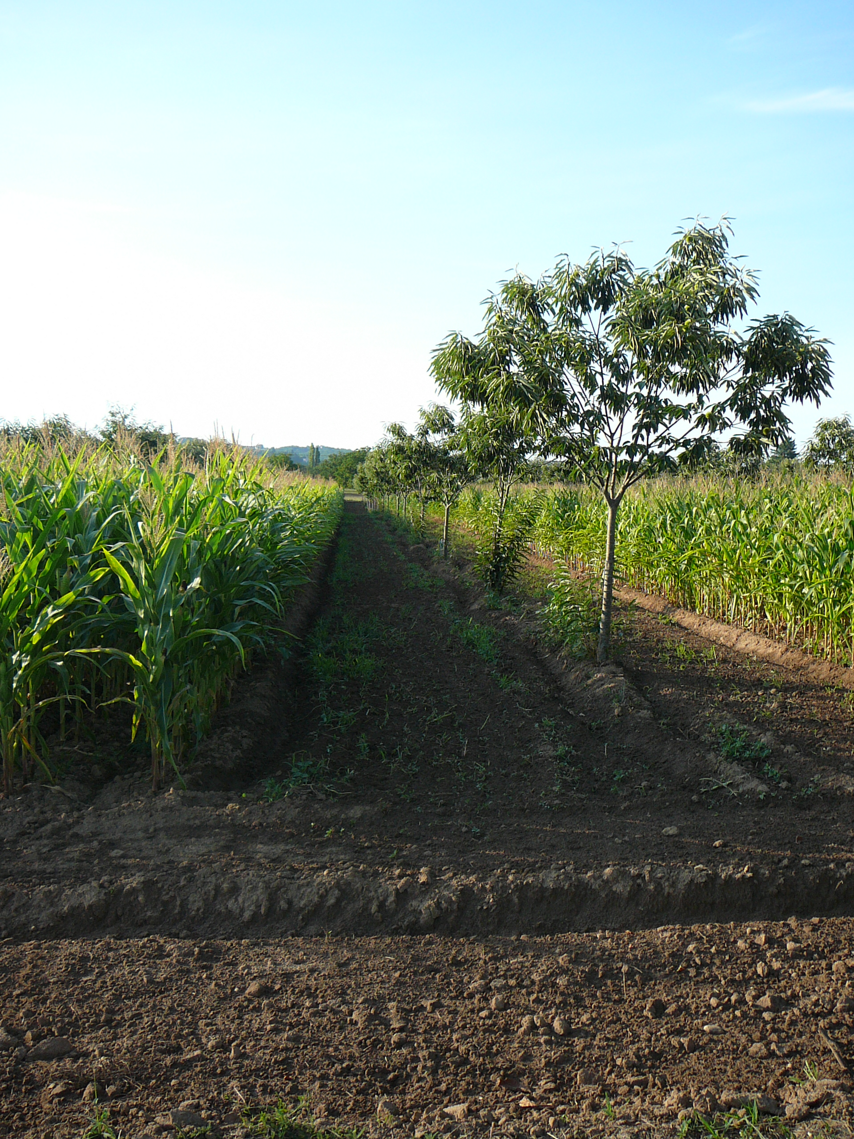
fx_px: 1151
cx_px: 427
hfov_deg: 40.7
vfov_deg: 52.6
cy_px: 570
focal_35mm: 35
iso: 80
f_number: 2.8
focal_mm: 5.2
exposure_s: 1/400
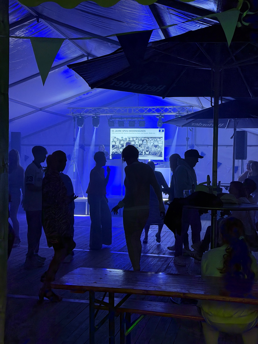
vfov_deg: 39.7
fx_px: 477
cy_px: 172
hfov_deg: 30.3
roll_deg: -0.2
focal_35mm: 48
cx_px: 129
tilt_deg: -0.4
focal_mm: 6.76
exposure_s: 1/39
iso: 400
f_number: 1.78
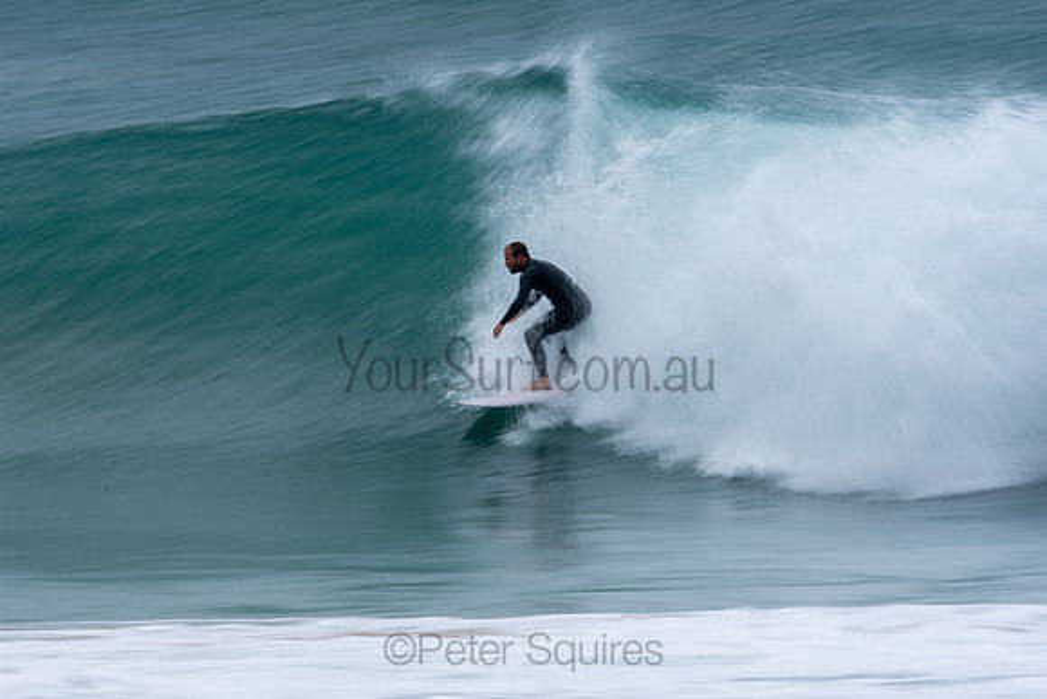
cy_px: 350
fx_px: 21817
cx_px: 524
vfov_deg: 1.8
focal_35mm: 750
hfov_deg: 2.7
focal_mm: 500
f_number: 25
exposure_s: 1/20
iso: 100
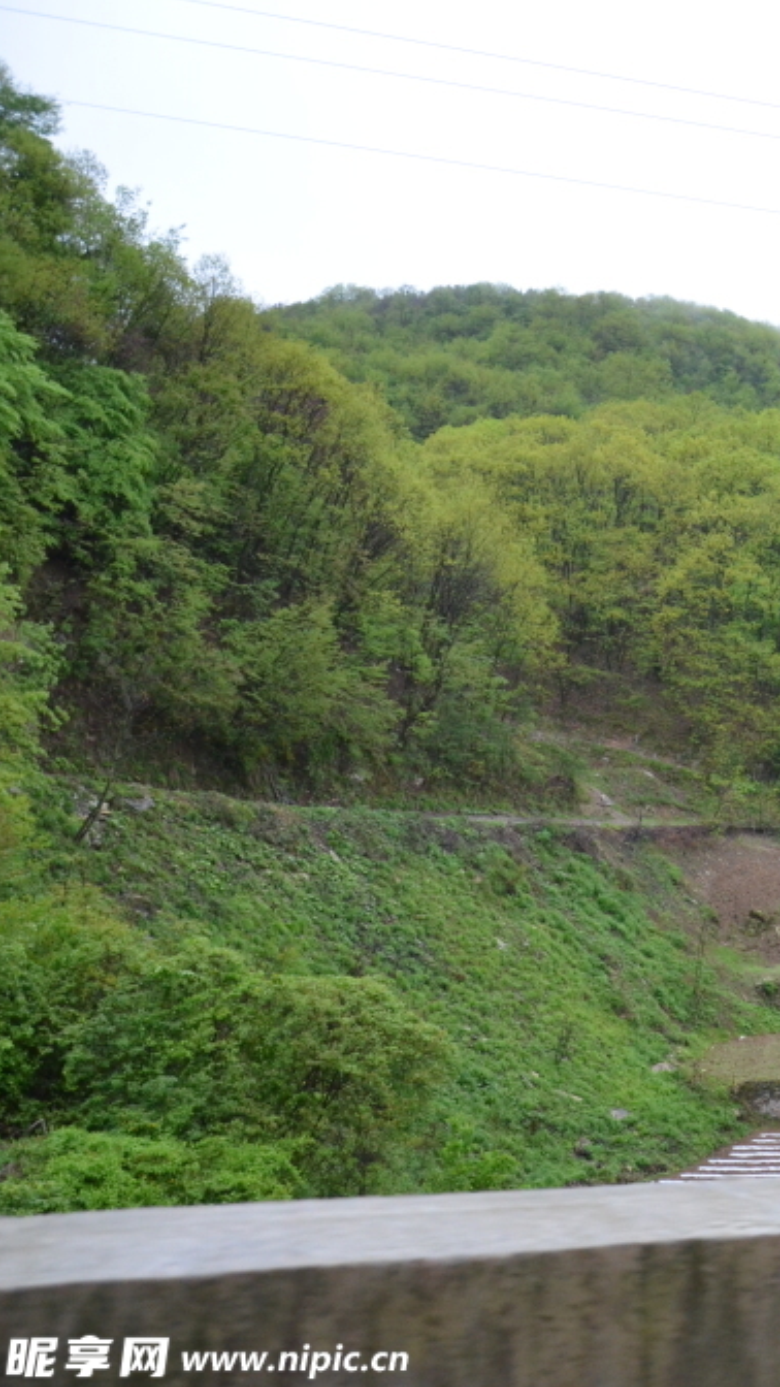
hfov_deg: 24.1
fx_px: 1581
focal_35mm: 43
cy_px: 696
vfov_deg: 47.4
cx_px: 1030
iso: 1600
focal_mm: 18
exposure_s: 1/800
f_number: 3.5
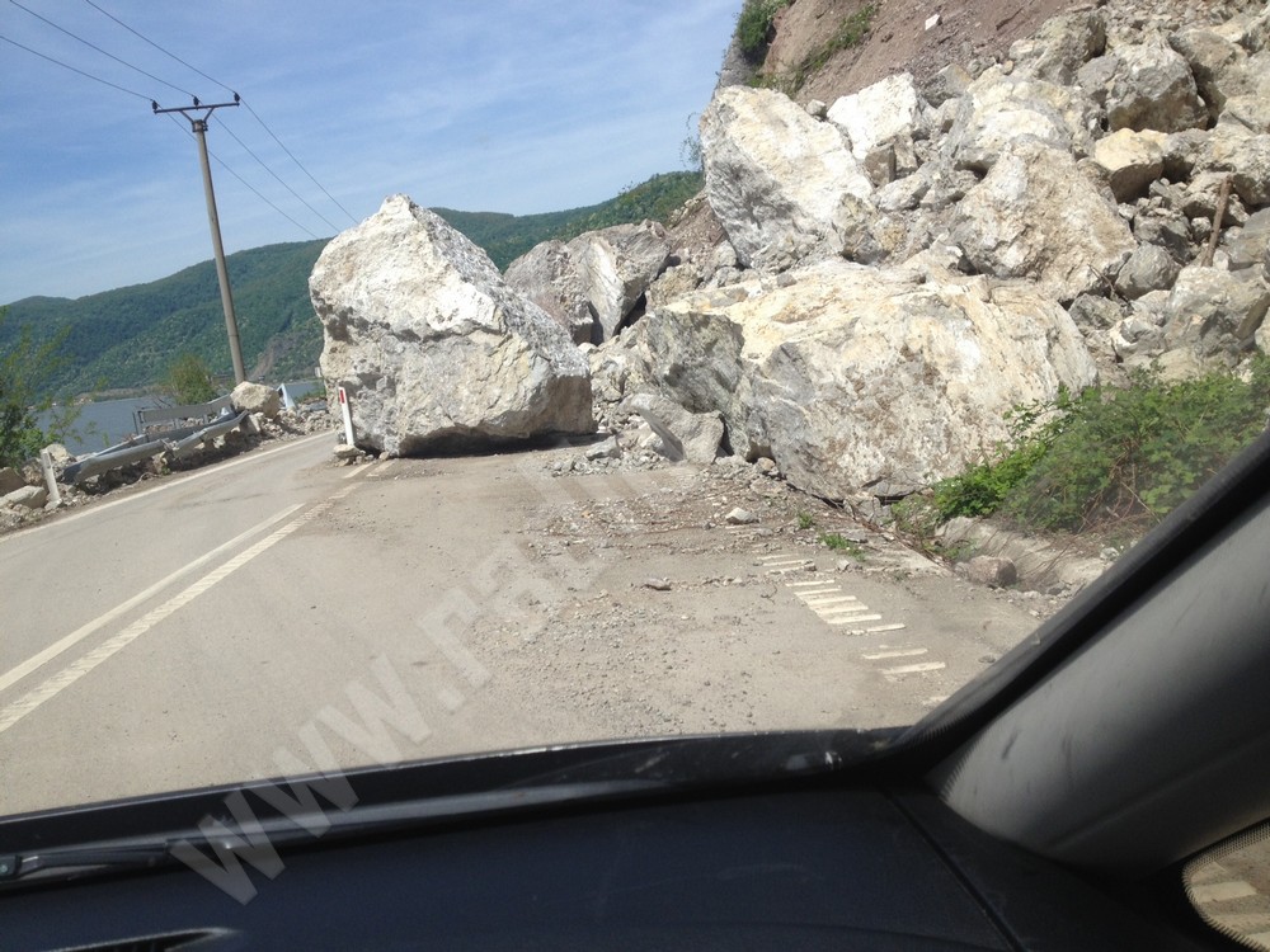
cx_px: 635
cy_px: 476
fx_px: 1284
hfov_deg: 52.6
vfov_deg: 40.7
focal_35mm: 35
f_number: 2.4
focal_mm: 4.28
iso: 50
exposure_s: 1/1381
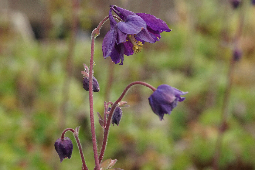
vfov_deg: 9.1
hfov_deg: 13.7
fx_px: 1062
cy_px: 85
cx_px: 128
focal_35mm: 150
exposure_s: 1/160
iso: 1000
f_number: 8
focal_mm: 100
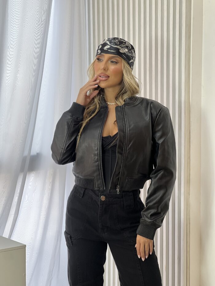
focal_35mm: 77
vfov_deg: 25.3
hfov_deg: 19.1
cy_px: 143
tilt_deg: -3.8
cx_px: 108
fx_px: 638
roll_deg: +0.5
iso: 100
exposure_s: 1/120
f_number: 2.8
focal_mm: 9
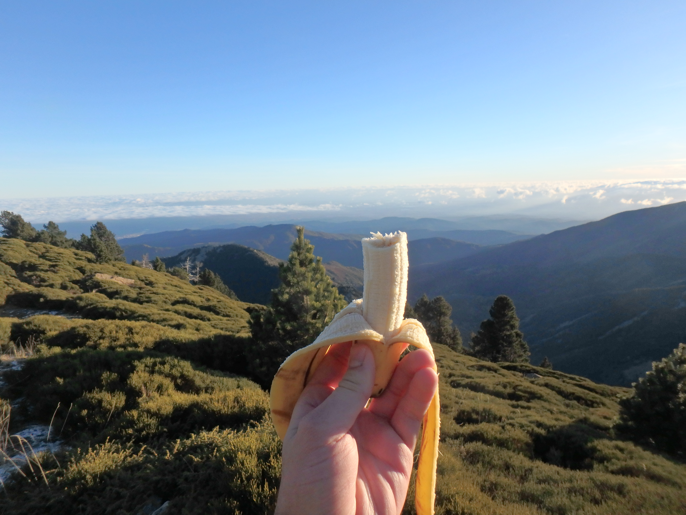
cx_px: 343
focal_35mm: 21
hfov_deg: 79.0
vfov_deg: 63.4
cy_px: 258
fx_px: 416
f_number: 3.5
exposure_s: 1/800
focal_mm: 3.7
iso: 125
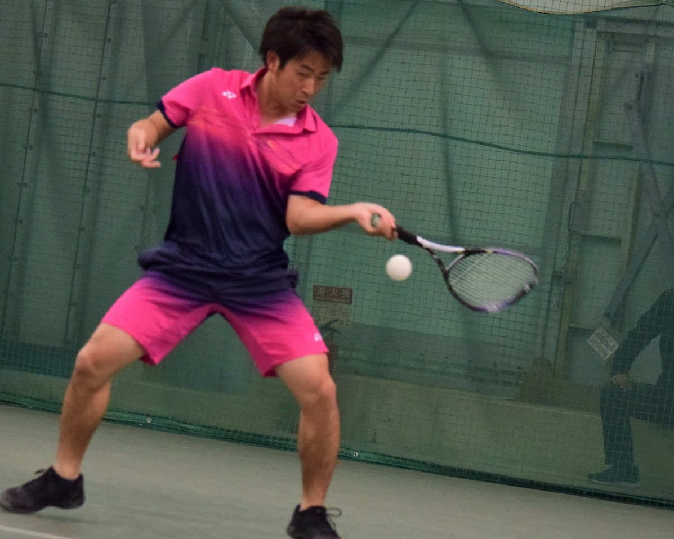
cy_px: 280
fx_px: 3871
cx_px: 314
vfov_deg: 8.0
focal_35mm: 194
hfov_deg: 10.0
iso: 2000
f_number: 4.8
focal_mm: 110
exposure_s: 1/640
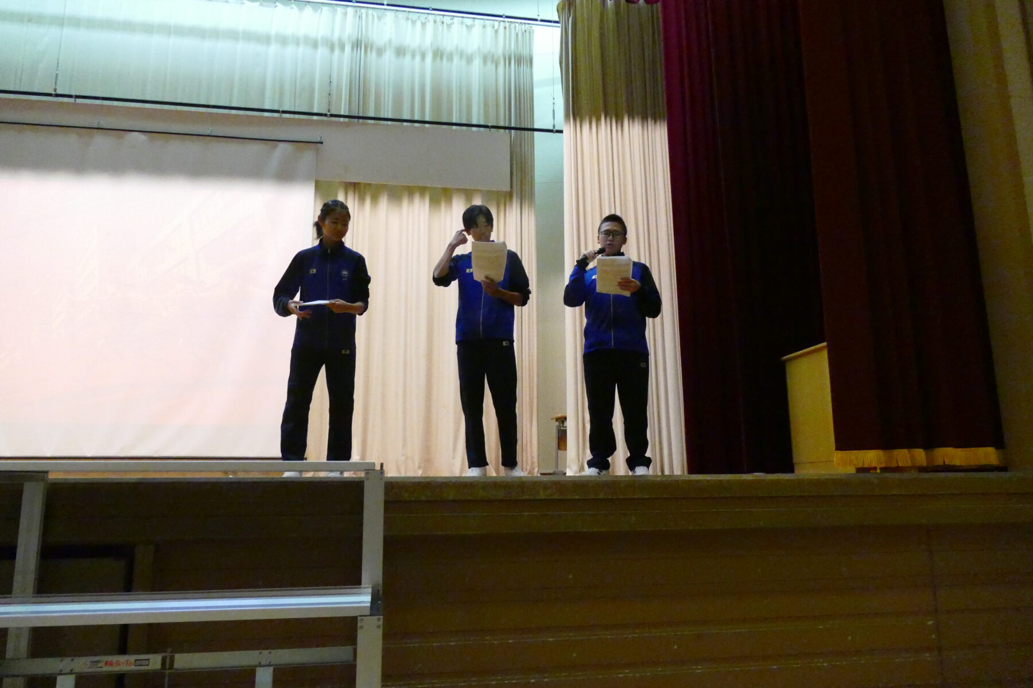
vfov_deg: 51.3
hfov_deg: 71.5
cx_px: 516
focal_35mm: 25
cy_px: 344
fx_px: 717
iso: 6400
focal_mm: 9.12
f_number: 2.8
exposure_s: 1/1000
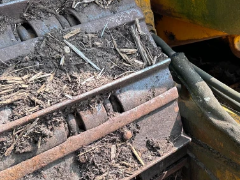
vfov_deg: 28.1
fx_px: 354
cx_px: 173
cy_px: 139
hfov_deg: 36.8
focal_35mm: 51
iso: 80
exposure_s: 1/634
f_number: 1.78
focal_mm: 6.86
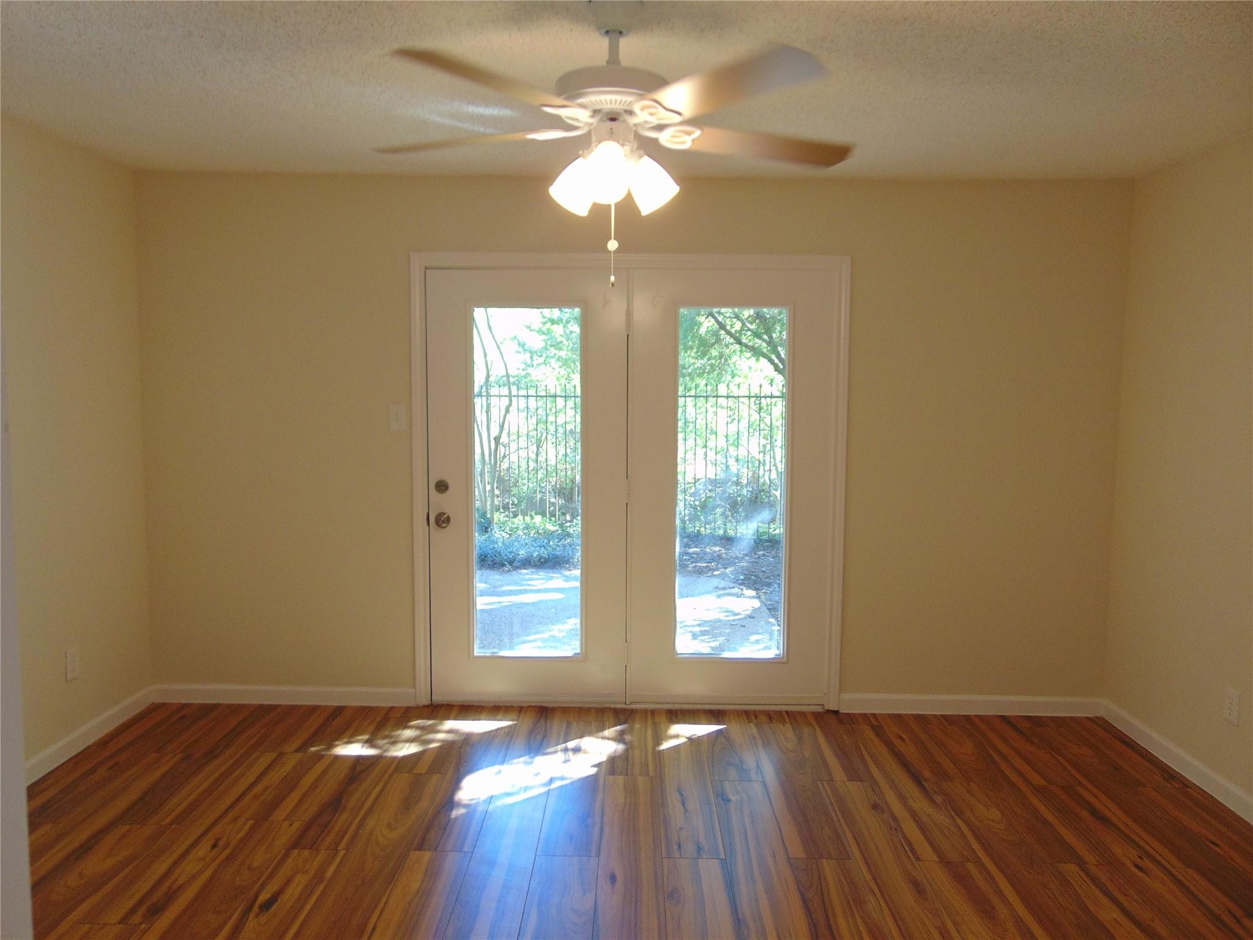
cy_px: 470
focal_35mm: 25
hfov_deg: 69.4
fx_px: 905
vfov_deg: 54.9
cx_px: 626
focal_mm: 4.5
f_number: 3
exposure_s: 1/30
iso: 100
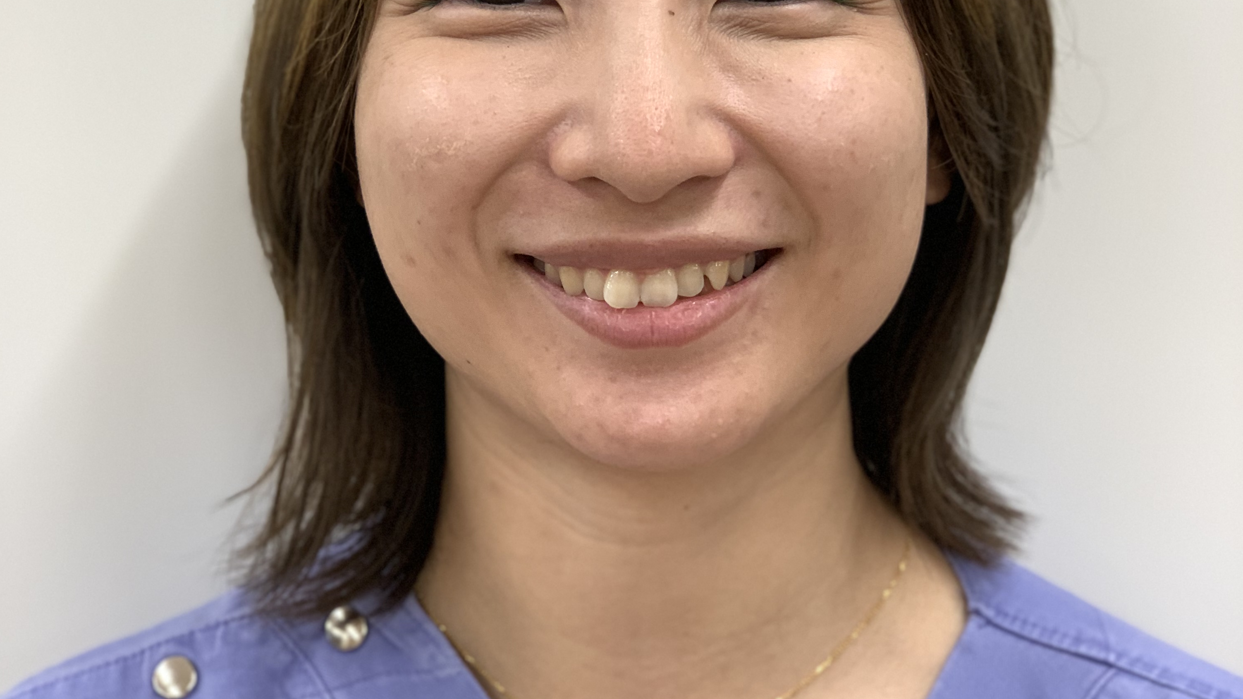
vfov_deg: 15.9
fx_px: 2505
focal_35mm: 76
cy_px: 259
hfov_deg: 27.9
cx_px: 621
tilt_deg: -5.0
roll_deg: +0.9
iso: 125
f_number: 2.4
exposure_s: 1/68
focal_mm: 6
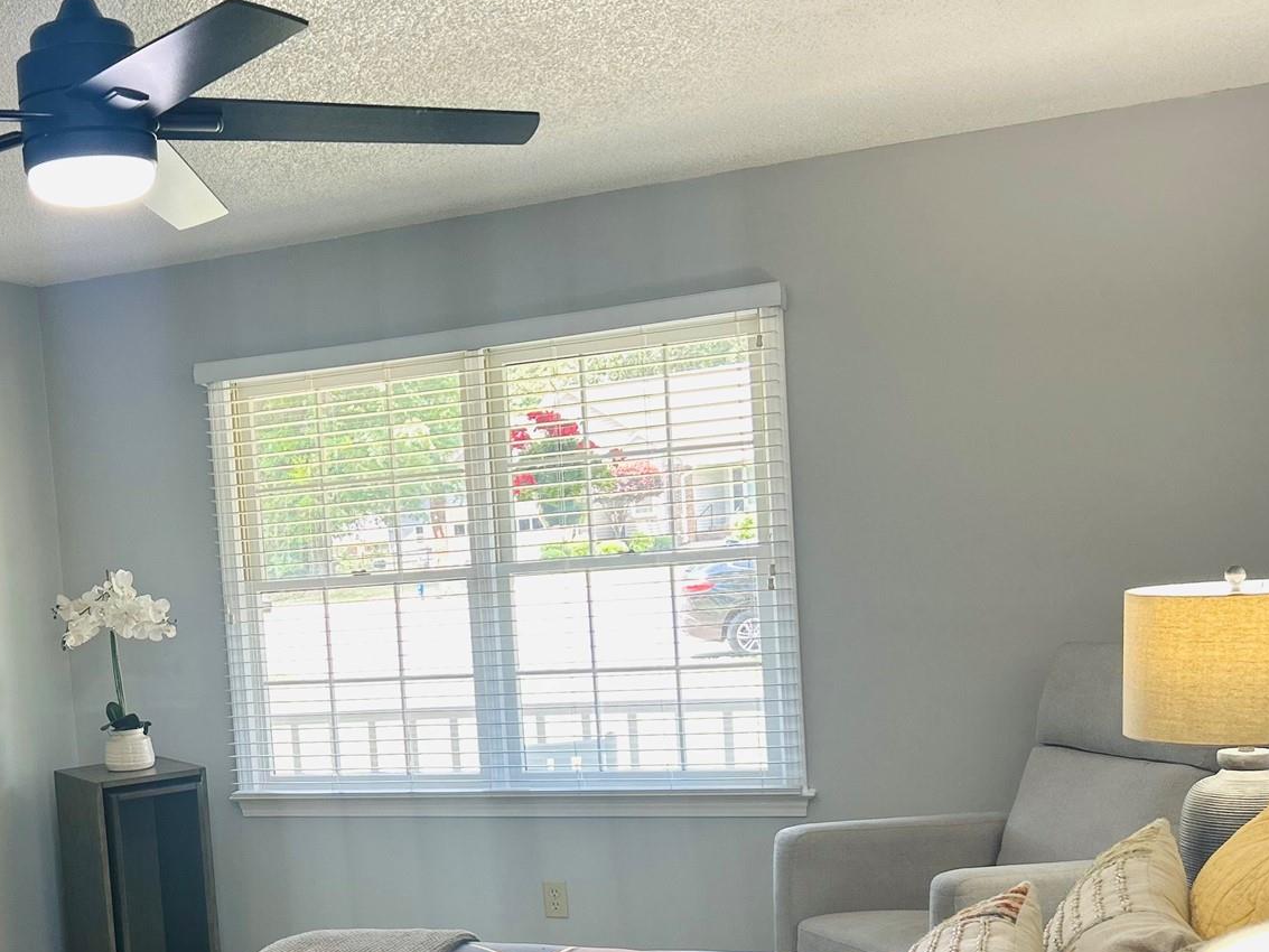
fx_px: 1723
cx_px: 233
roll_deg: +3.9
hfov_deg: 38.7
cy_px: 663
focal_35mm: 47
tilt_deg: -4.1
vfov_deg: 30.6
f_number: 1.5
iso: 100
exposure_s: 1/121
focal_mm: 5.7
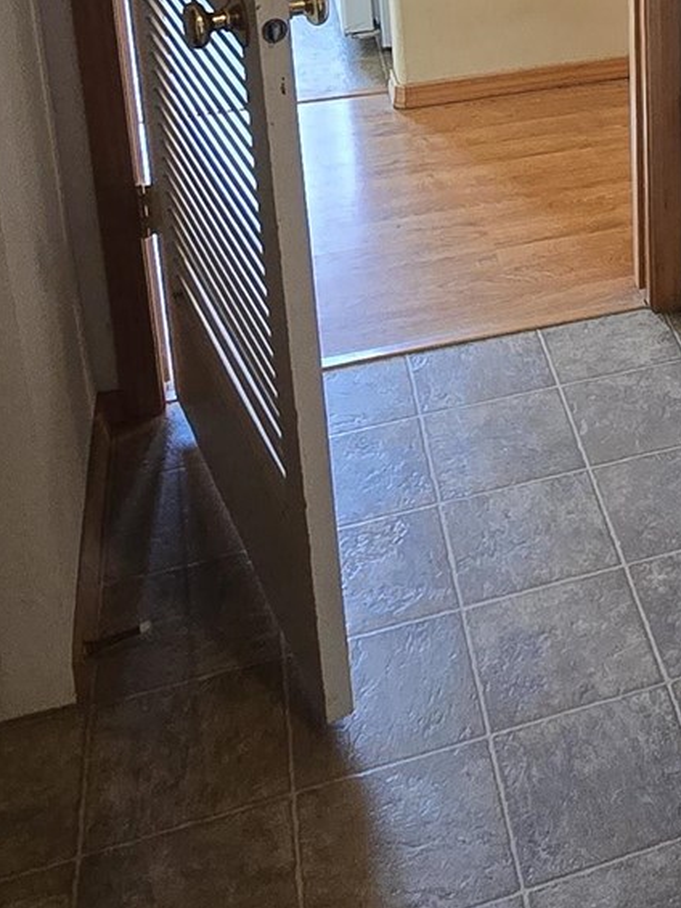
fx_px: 1390
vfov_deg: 31.7
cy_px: -106
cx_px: 882
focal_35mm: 53
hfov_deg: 24.2
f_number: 2.2
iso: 400
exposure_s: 1/60
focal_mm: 2.2
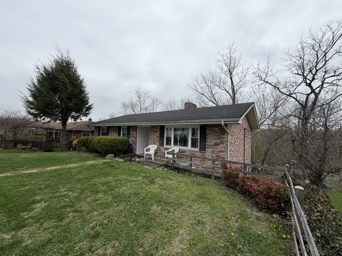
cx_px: 171
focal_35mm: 14
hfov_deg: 102.1
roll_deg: -2.1
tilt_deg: +2.9
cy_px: 128
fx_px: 138
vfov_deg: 85.7
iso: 50
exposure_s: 1/502
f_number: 2.2
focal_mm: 2.22
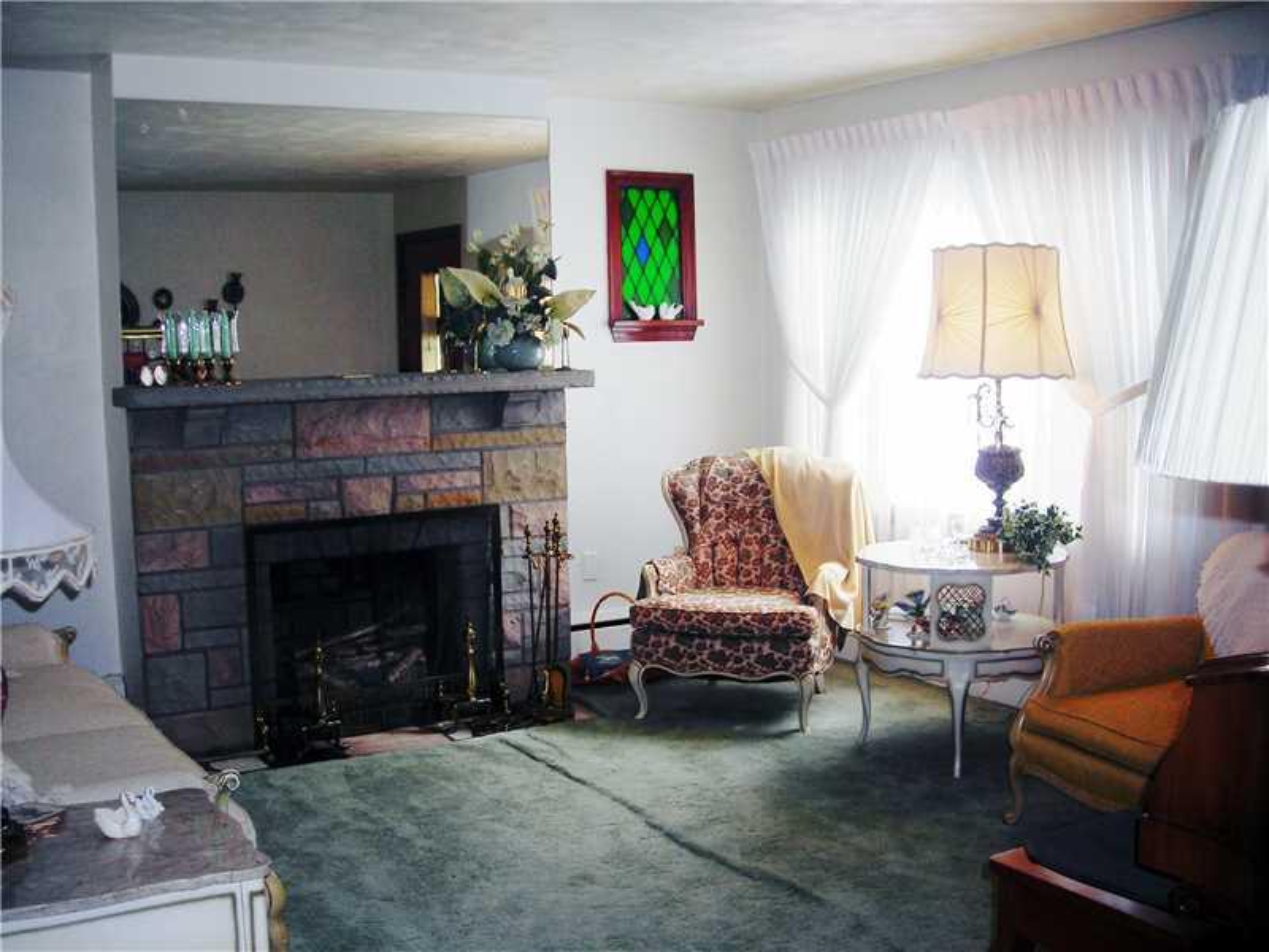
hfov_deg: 49.0
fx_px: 1393
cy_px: 476
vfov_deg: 37.7
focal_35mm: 38
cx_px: 634
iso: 52
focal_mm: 6.3
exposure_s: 1/30
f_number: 3.2
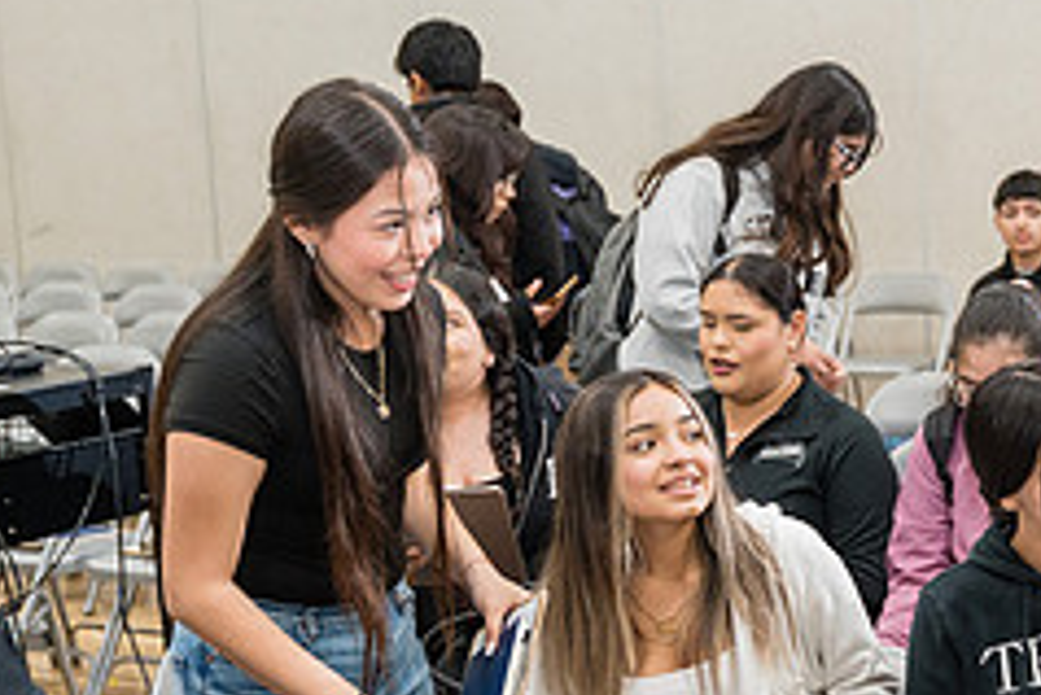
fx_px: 2373
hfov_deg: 23.9
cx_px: 997
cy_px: 535
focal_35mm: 82
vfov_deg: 16.6
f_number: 2.8
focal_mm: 33.7
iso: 1600
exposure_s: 1/250
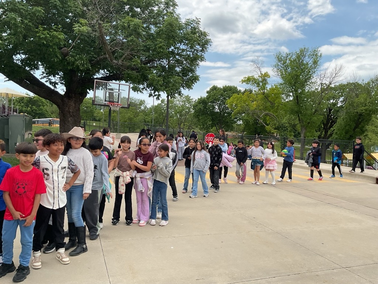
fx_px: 317
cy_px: 142
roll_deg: +0.5
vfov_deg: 48.2
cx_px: 189
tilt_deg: -2.0
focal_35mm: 29
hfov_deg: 61.7
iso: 16
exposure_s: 1/1250
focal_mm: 3
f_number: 1.8
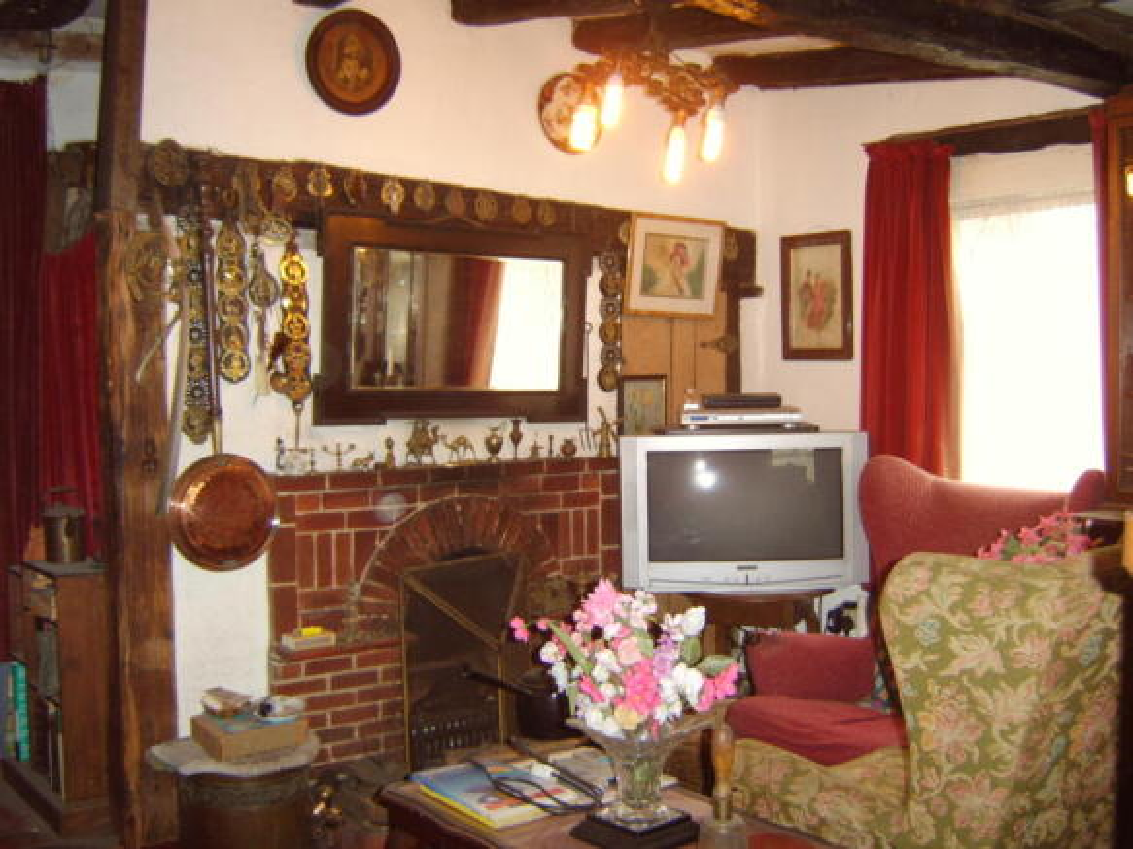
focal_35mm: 31
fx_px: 1014
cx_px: 566
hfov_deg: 58.4
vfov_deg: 45.4
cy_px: 424
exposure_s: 1/30
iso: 141
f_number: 2.7
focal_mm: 8.13
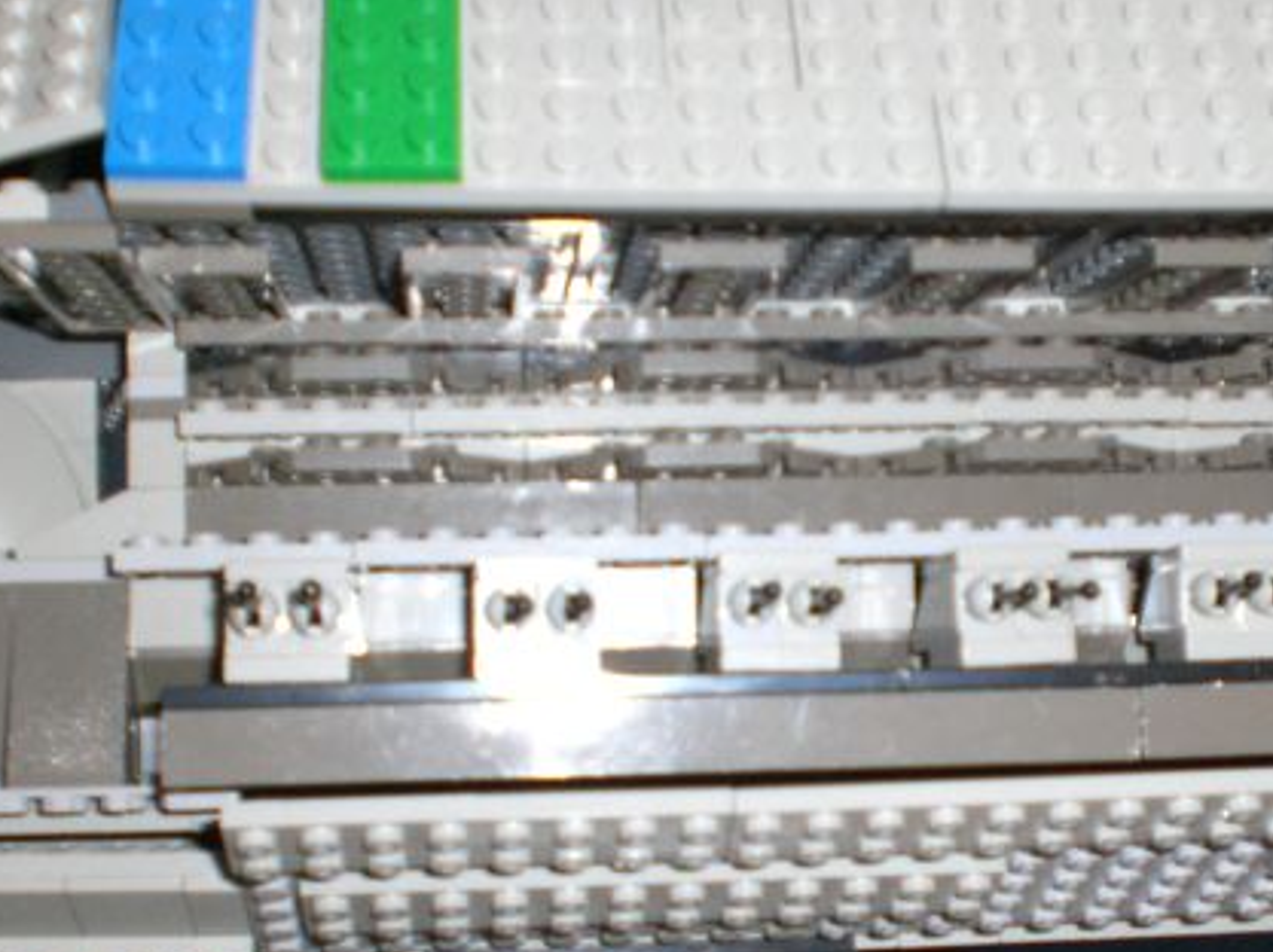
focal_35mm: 63
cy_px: 516
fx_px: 2315
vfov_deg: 23.2
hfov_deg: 30.7
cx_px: 740
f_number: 3.1
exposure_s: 1/60
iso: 200
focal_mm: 6.3
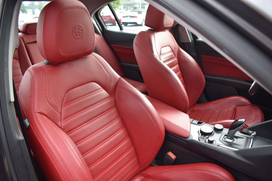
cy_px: 90
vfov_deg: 47.9
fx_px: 204
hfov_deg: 67.4
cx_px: 136
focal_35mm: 27
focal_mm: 18
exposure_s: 1/80
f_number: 4.5
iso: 400
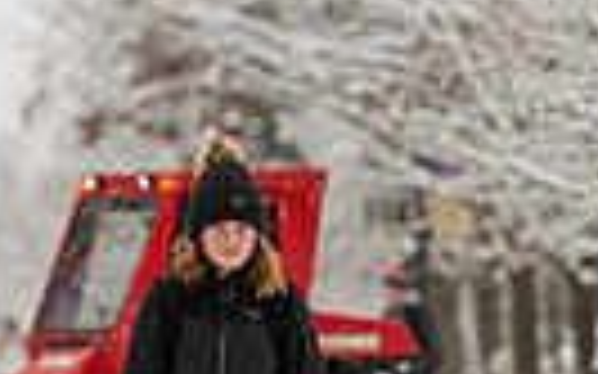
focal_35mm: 778
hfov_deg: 2.7
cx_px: 234
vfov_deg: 1.7
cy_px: 187
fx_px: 12674
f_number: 3.5
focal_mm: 175
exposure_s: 1/640
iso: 125
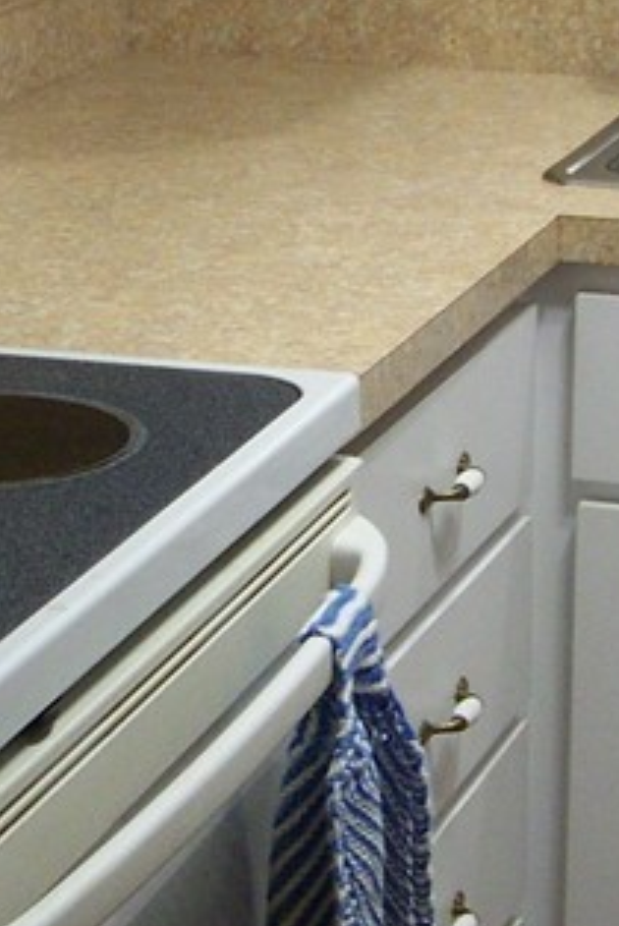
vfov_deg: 16.7
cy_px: 313
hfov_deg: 11.3
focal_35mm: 122
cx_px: 280
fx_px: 3139
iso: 160
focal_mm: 5.85
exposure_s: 1/30
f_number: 2.8
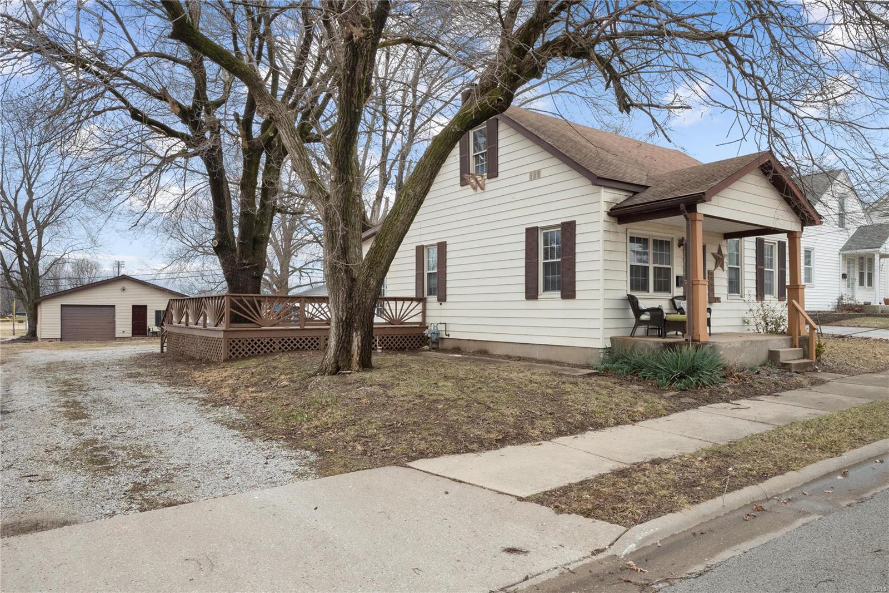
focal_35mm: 24
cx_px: 444
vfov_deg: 53.1
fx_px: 593
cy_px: 296
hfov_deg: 73.8
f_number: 10
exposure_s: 1/160
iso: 400
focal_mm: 12
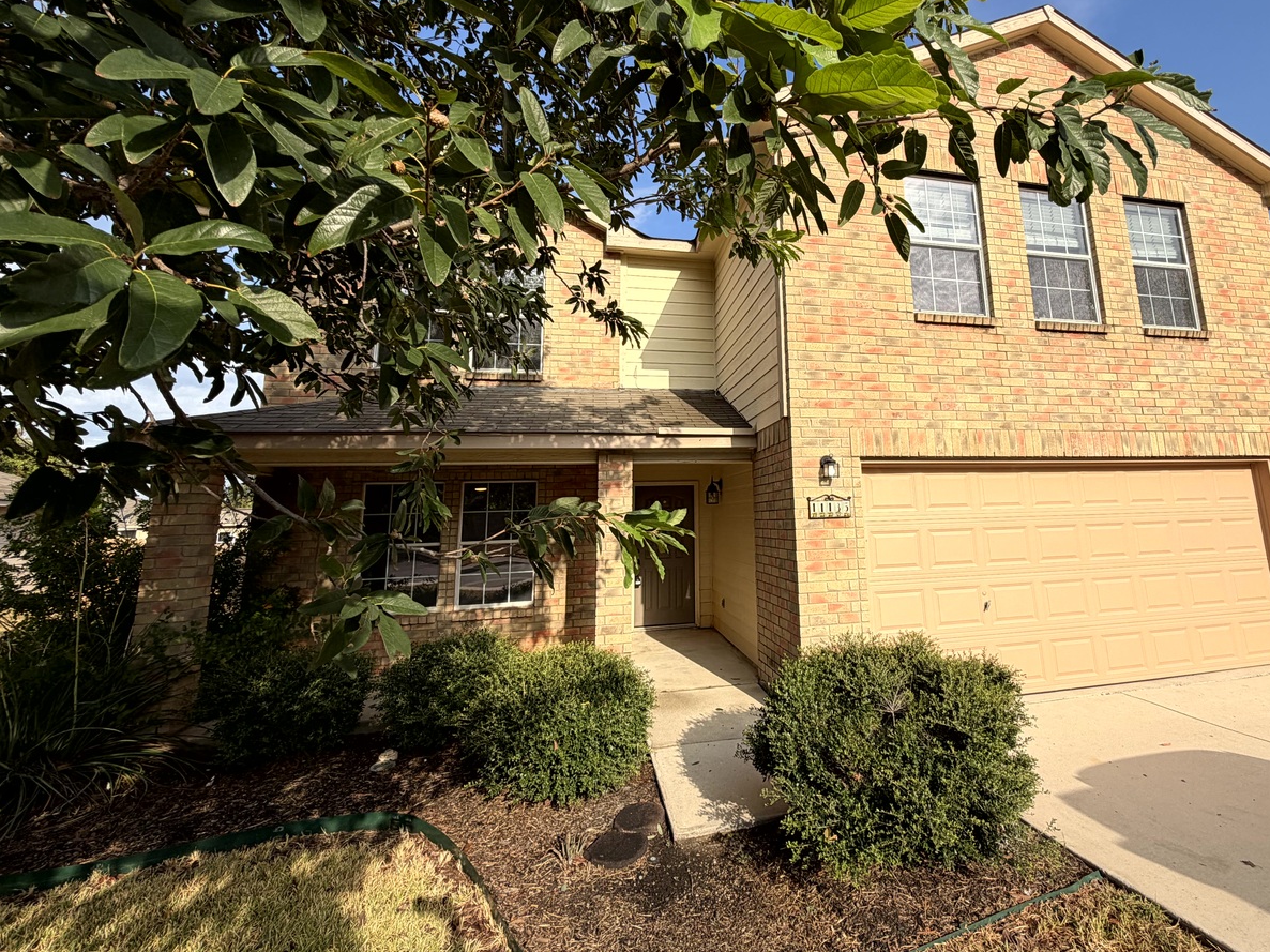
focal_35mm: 17
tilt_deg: +11.1
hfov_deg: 90.0
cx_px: 753
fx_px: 624
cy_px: 399
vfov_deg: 74.2
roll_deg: +1.5
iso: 25
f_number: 2.2
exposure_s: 1/770
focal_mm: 2.22
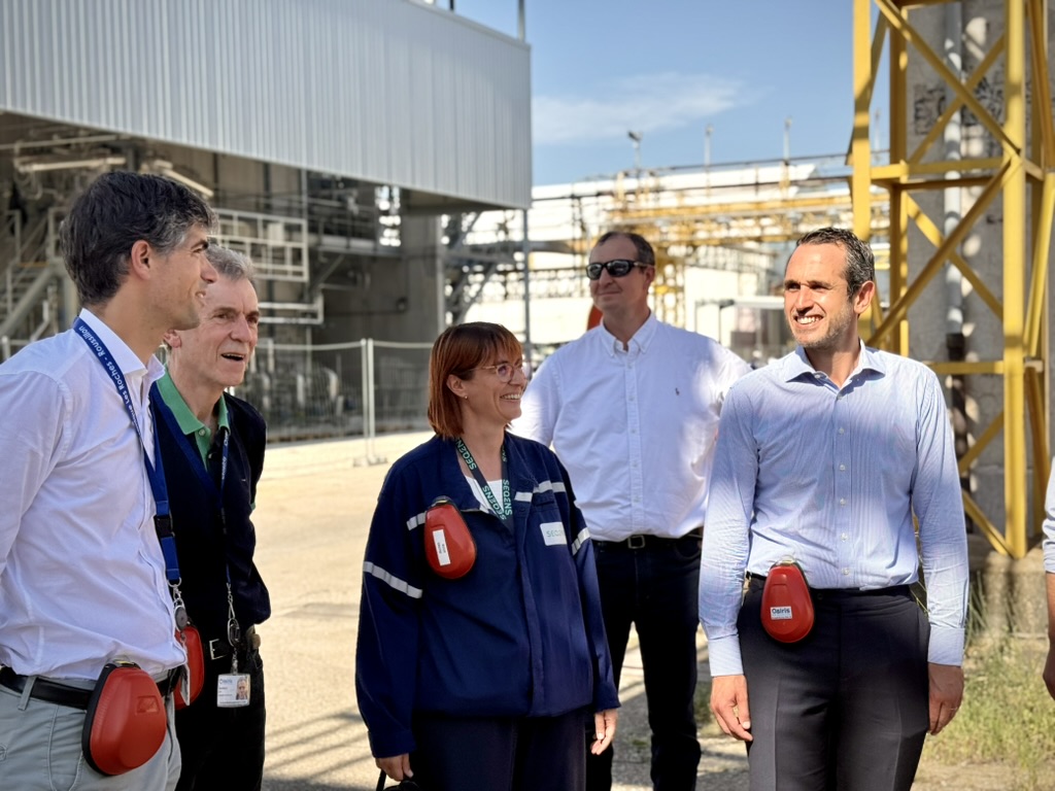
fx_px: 1463
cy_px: 396
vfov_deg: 30.3
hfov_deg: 39.7
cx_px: 528
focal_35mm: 48
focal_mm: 6.76
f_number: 1.78
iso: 80
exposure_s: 1/3378
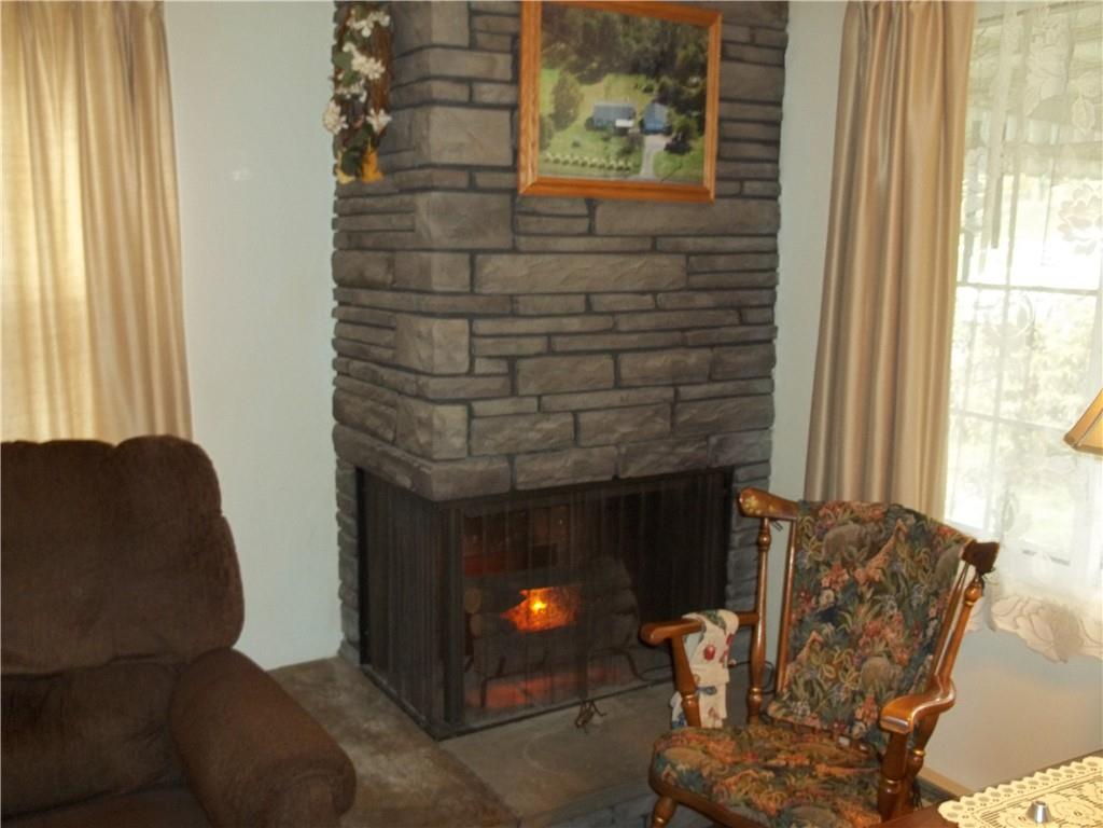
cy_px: 414
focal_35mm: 33
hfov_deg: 55.4
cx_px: 552
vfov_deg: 42.9
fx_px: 1052
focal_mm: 5.9
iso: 160
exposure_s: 1/30
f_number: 3.3
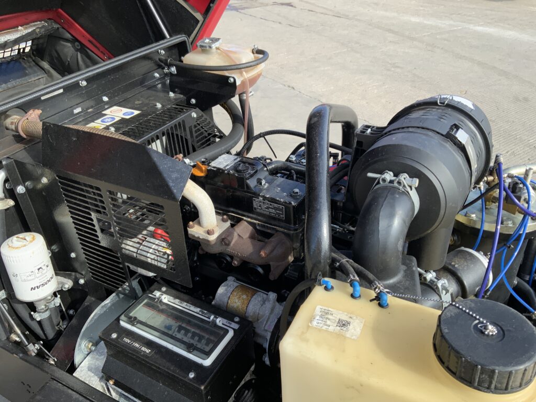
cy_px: 201
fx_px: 449
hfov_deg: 61.7
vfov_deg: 48.2
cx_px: 268
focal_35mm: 29
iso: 16
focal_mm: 3
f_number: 1.8
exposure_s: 1/362
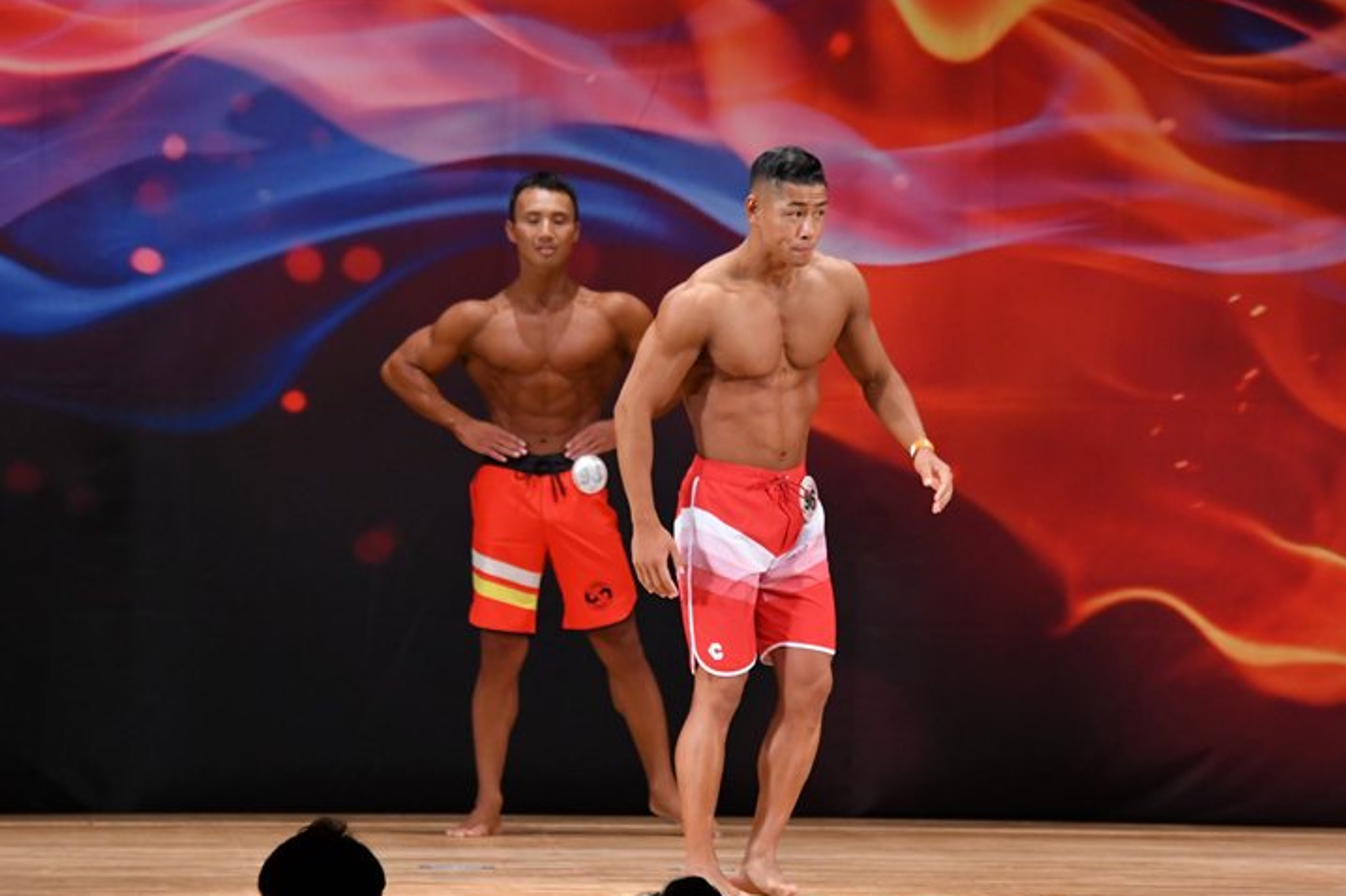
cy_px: 446
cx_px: 681
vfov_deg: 5.6
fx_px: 9081
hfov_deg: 8.5
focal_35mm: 243
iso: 2800
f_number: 5.6
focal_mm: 150
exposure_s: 1/400
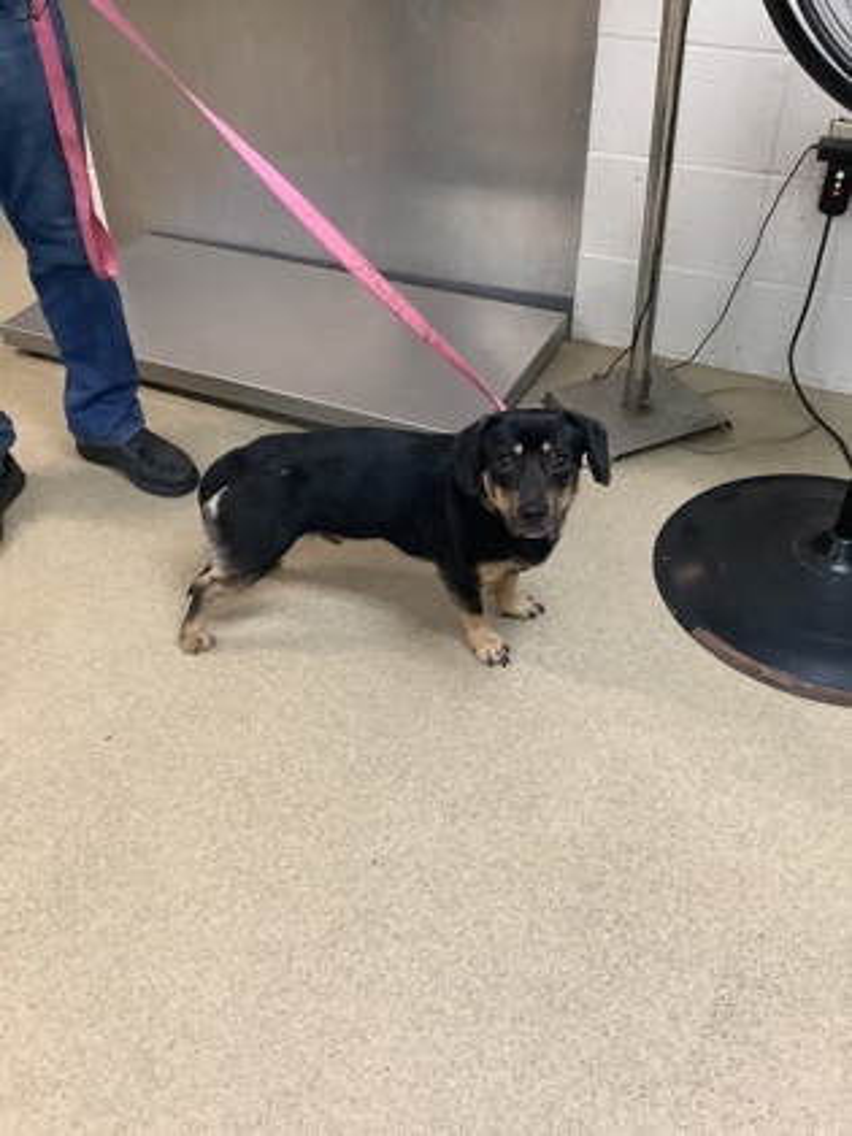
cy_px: 568
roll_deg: +2.4
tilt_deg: -41.0
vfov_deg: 58.4
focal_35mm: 31
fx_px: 1017
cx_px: 426
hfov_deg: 45.4
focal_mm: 3.3
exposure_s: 1/50
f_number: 2.4
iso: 320
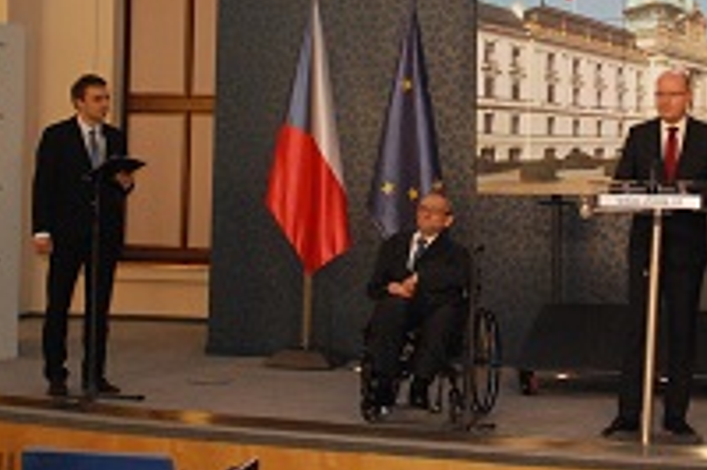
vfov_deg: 15.1
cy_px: 110
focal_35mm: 90
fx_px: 1765
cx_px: 527
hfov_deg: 22.4
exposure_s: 1/60
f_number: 5.6
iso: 1600
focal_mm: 31
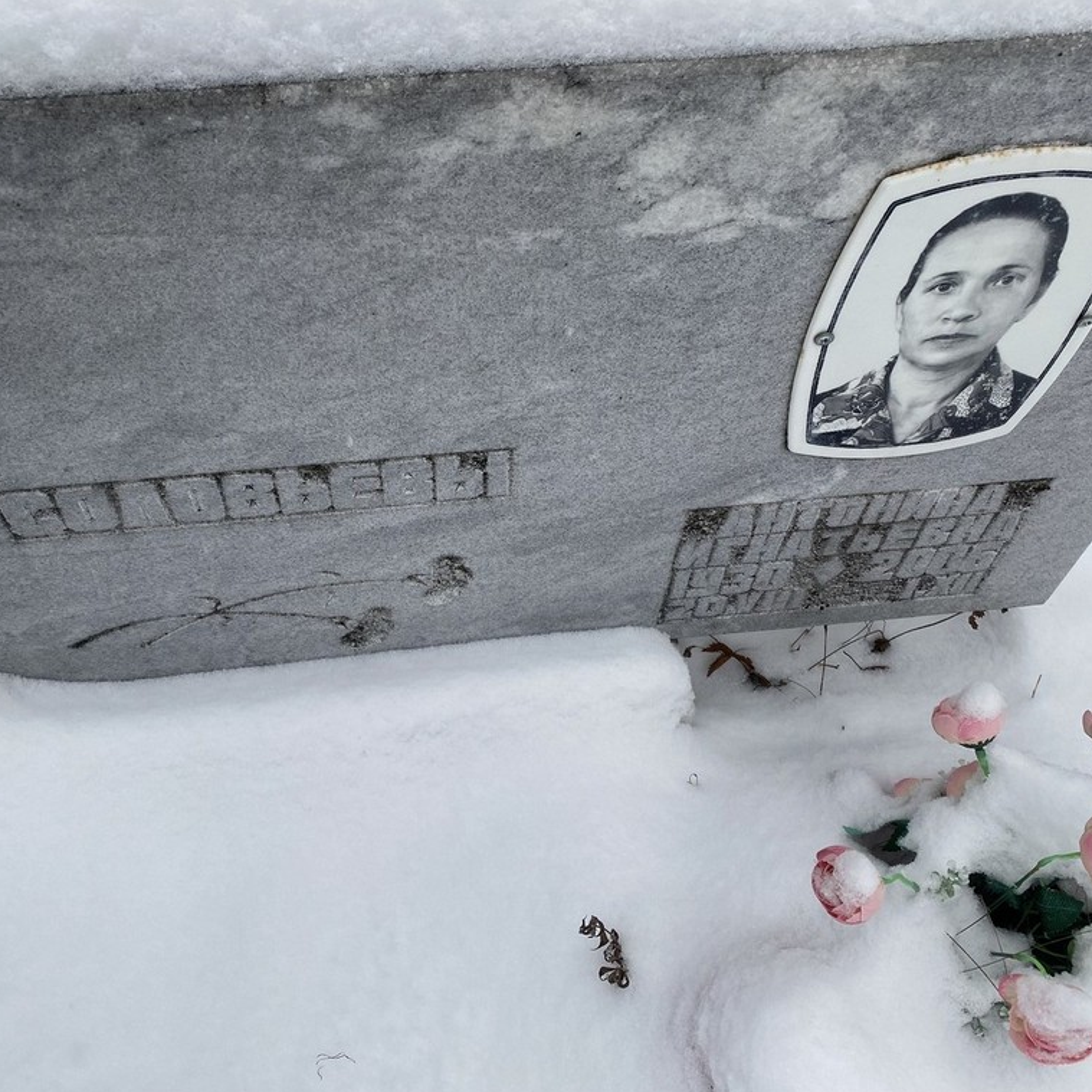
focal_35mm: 31
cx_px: 488
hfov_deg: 52.4
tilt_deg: -51.7
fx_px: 1106
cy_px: 548
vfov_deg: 52.5
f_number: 1.8
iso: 32
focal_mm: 4.25
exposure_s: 1/405
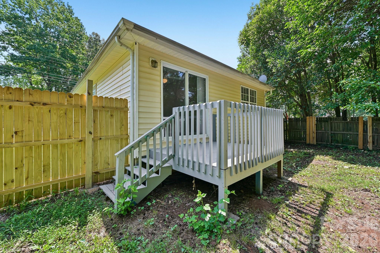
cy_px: 126
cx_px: 190
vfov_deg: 81.2
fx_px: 148
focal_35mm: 14
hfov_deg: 104.3
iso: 100
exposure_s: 1/80
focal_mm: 14
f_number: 8
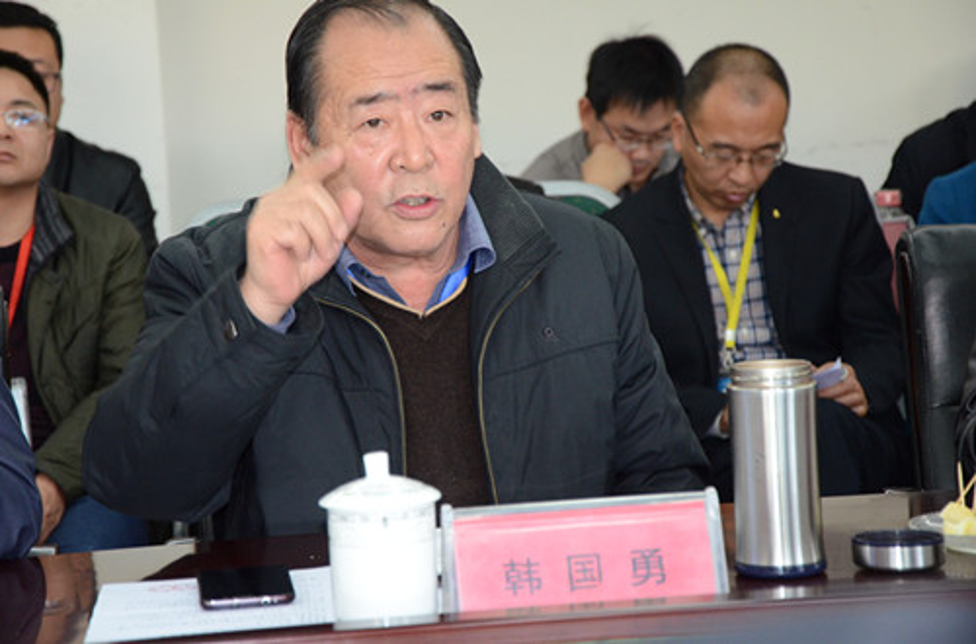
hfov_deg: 19.5
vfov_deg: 13.0
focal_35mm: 105
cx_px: 488
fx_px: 2838
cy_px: 322
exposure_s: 1/60
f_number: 6.3
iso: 2000
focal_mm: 70
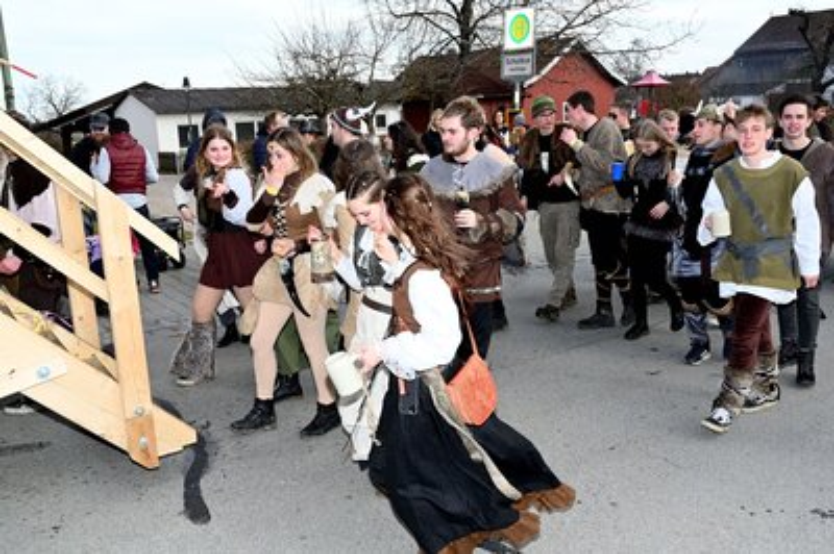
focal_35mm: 34
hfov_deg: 55.1
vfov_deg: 38.3
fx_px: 799
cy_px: 277
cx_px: 417
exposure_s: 1/200
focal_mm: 34.5
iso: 1000
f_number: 16
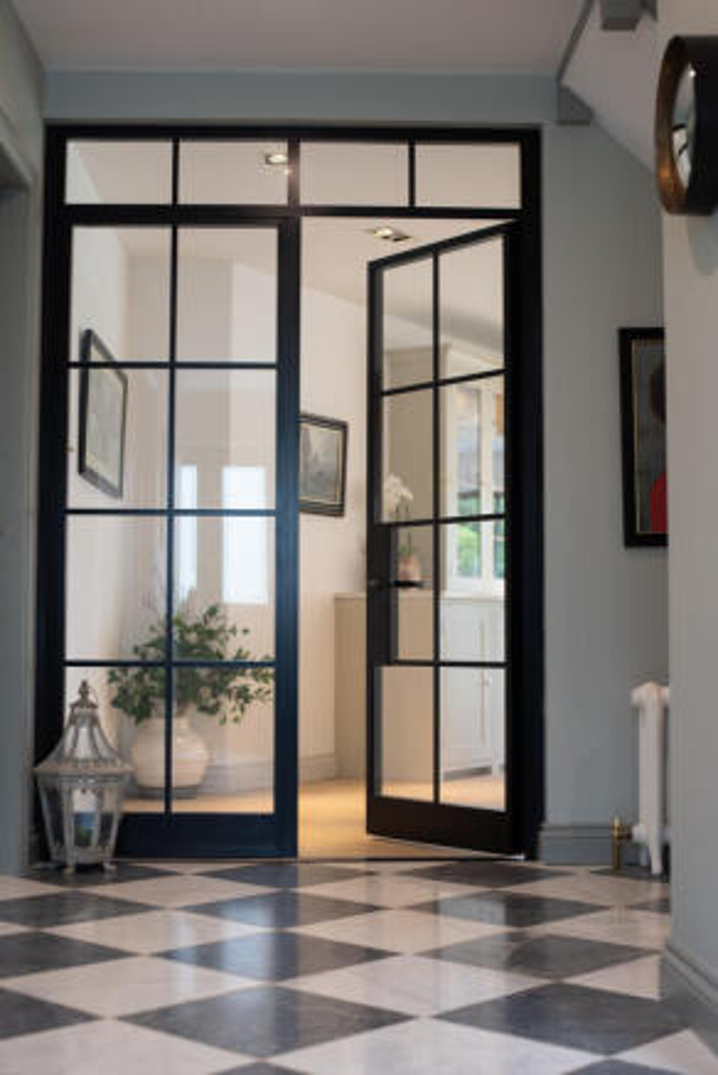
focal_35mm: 50
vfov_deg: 39.6
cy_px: 538
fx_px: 1493
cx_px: 359
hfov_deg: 27.0
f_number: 4
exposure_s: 1/40
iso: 250
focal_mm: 50
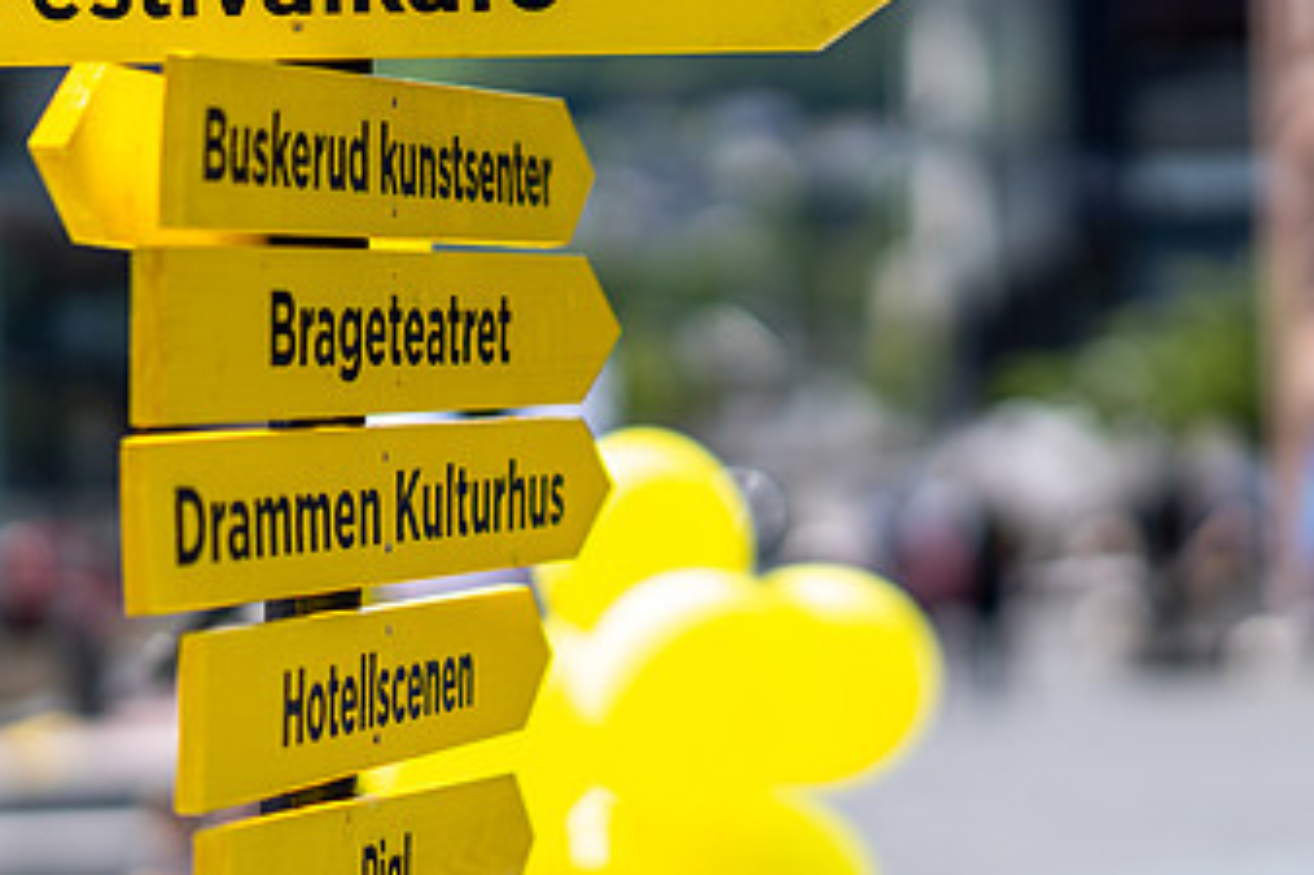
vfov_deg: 9.4
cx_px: 735
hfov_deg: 14.1
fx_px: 5326
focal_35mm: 146
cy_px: 535
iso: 50
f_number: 1.4
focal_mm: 85
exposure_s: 1/4000
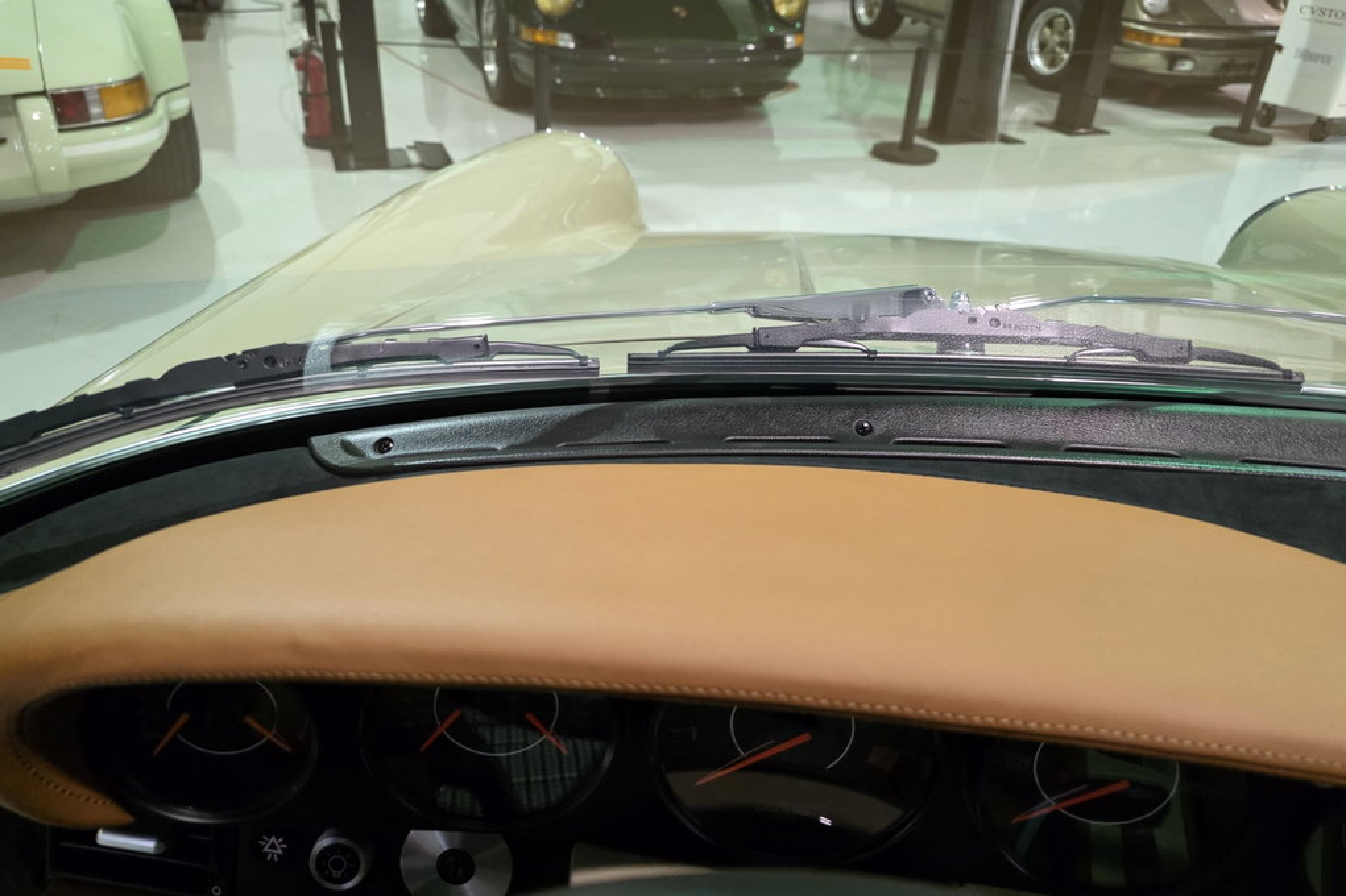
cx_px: 672
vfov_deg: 53.0
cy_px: 395
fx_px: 897
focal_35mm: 24
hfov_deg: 73.8
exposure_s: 1/120
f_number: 1.7
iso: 1250
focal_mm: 6.3
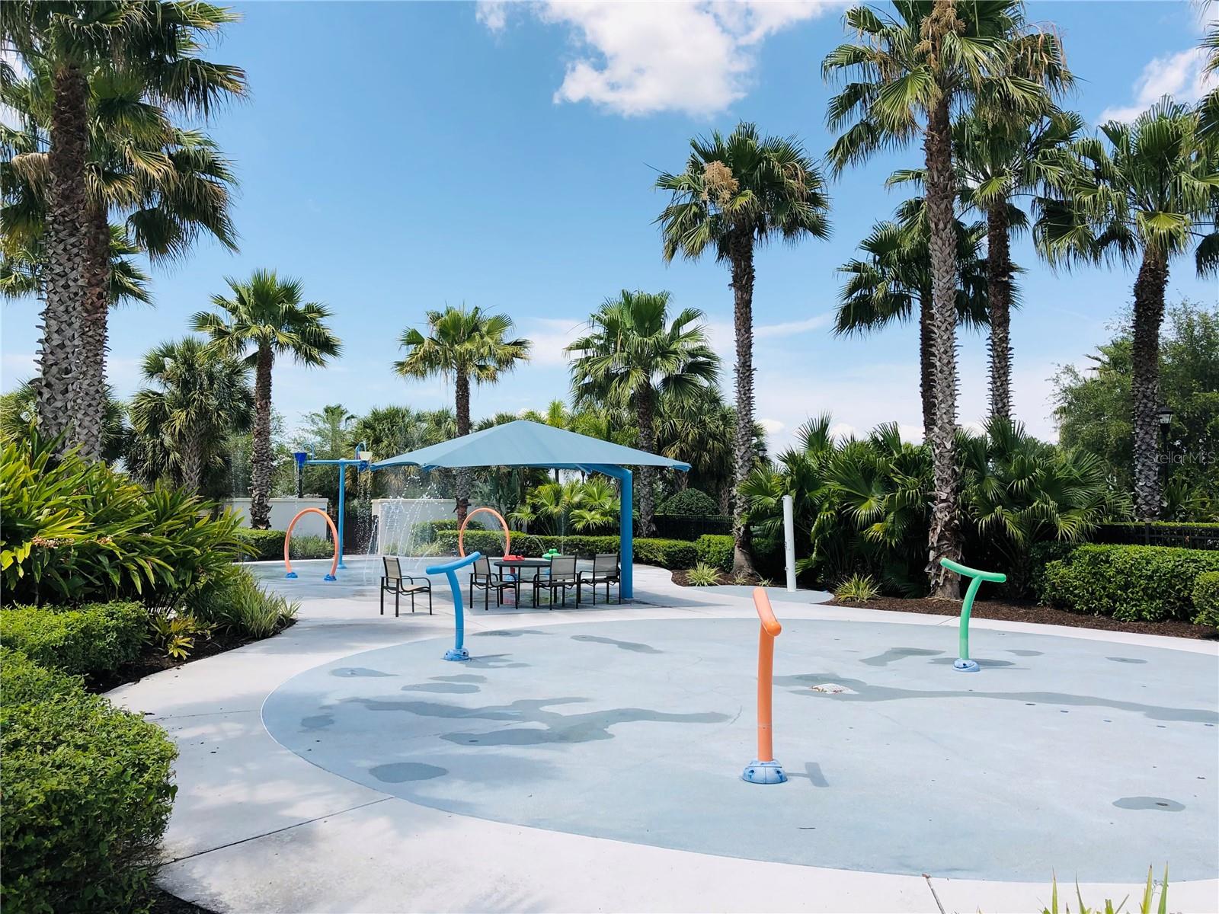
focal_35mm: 28
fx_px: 986
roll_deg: -0.2
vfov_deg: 49.7
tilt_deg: +3.6
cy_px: 457
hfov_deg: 63.4
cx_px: 610
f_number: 1.8
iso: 20
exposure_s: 1/1799
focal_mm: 4
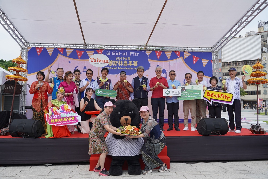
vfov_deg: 41.1
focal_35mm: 32
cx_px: 134
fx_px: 238
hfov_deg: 58.7
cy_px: 90
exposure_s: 1/500
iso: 100
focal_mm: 32
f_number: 4.5
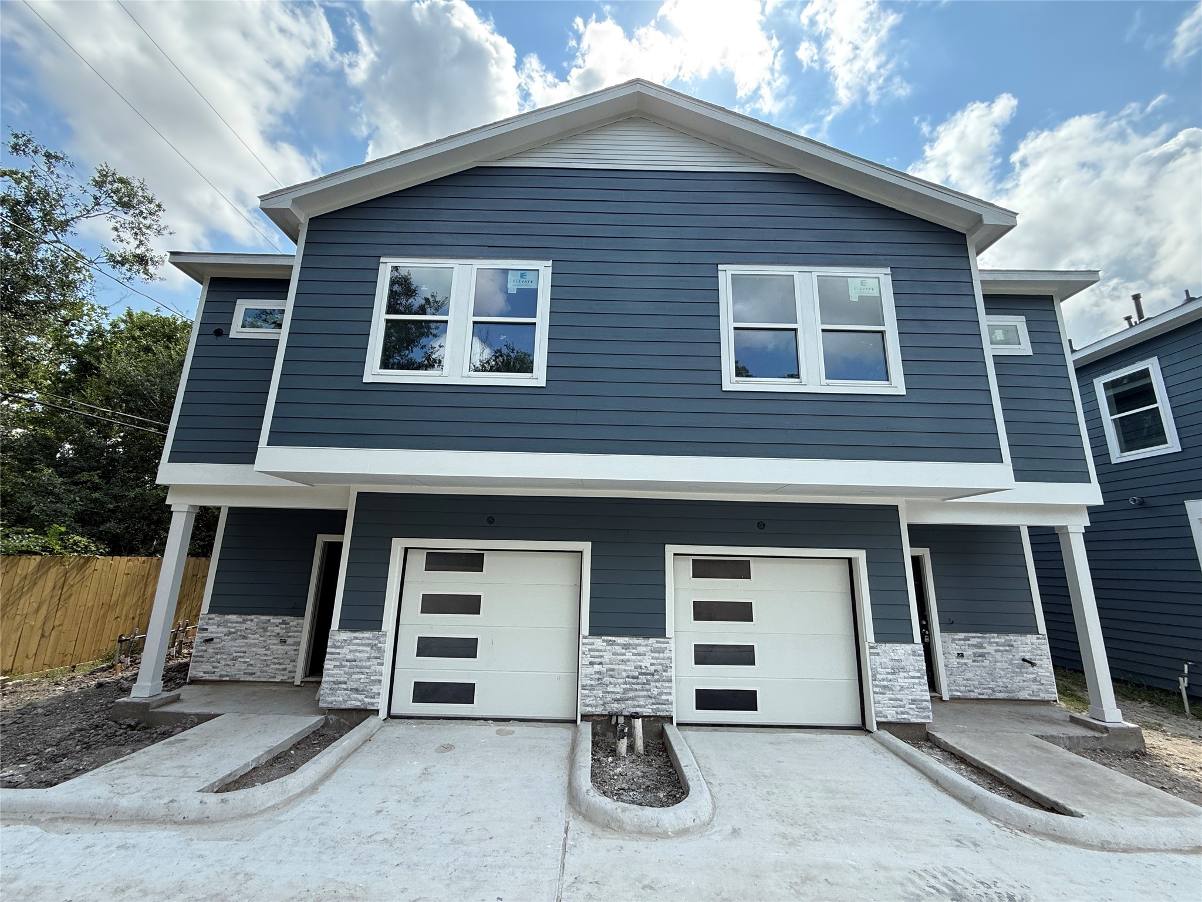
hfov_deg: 102.1
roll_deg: -1.8
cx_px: 601
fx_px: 486
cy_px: 451
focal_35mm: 14
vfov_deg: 85.7
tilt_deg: +11.5
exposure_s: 1/672
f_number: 2.2
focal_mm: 2.22
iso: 50
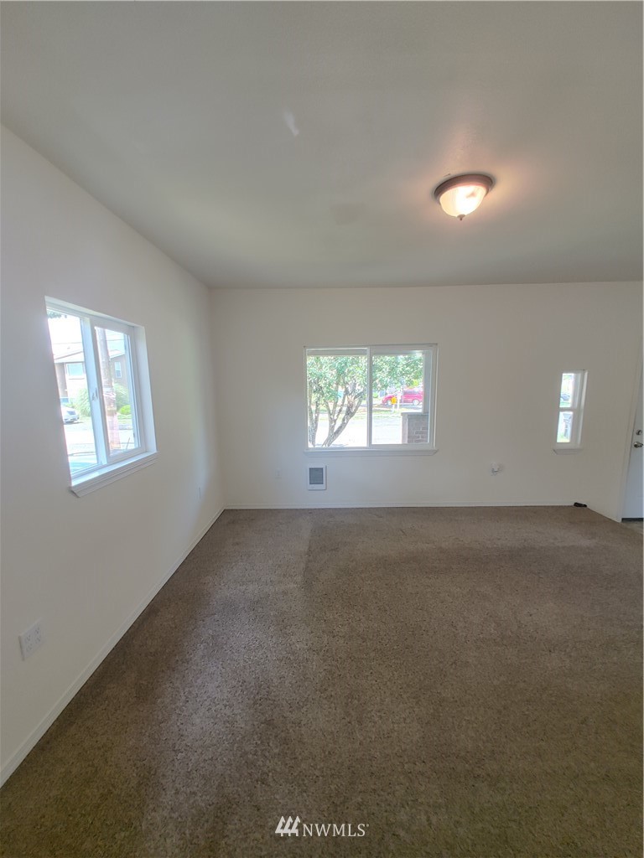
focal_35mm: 15
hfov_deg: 81.7
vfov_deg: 98.2
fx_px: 372
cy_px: 429
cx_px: 322
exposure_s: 1/40
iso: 100
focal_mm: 1.78
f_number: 1.9
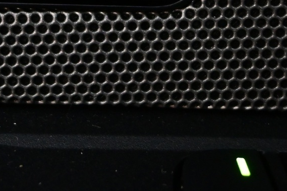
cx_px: 40
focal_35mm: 94
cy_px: -69
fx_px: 749
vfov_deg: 13.9
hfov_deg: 21.3
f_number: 4
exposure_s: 1/40
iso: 2500
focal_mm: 22
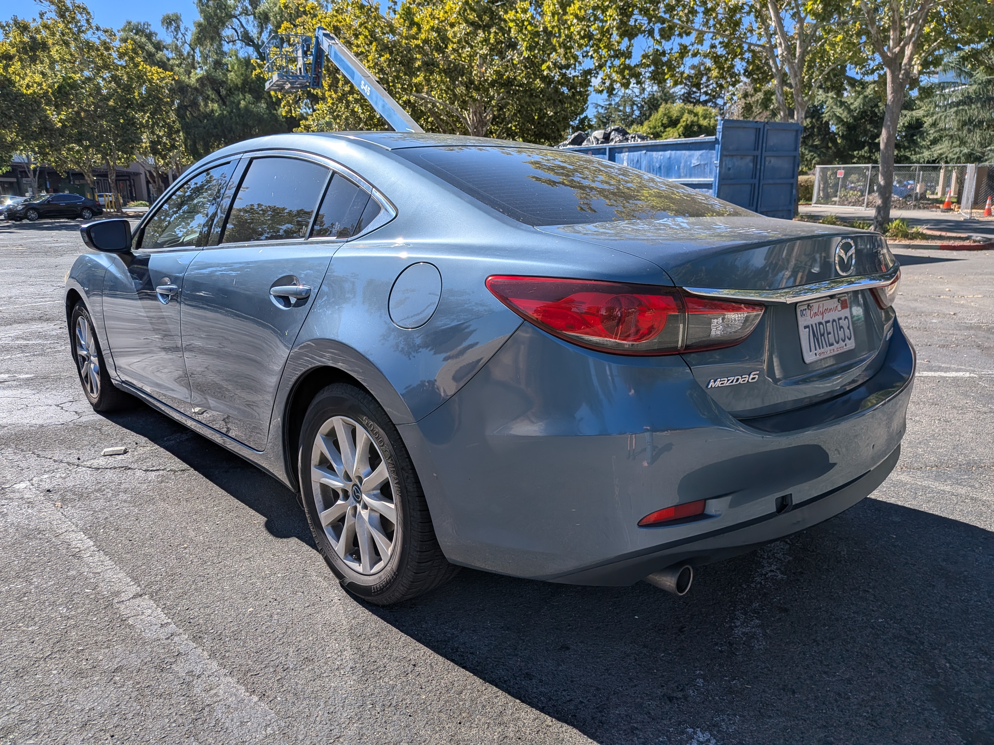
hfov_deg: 71.6
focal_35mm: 24
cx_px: 497
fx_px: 689
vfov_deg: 56.8
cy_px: 372
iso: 26
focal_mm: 4.53
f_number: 1.7
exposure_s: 1/1543
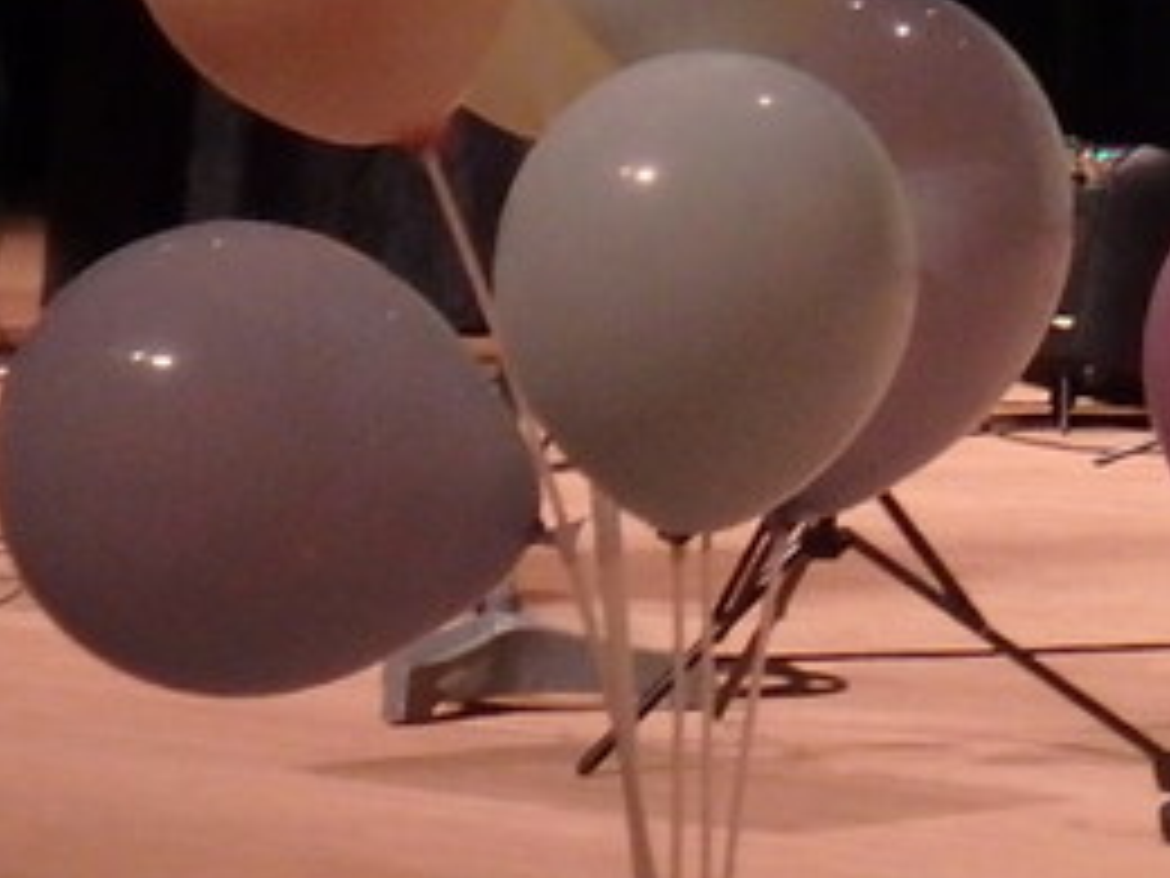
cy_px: -491
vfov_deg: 6.2
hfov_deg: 8.3
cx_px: 1737
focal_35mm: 235
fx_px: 7943
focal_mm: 10.9
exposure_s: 1/50
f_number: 5.1
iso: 500
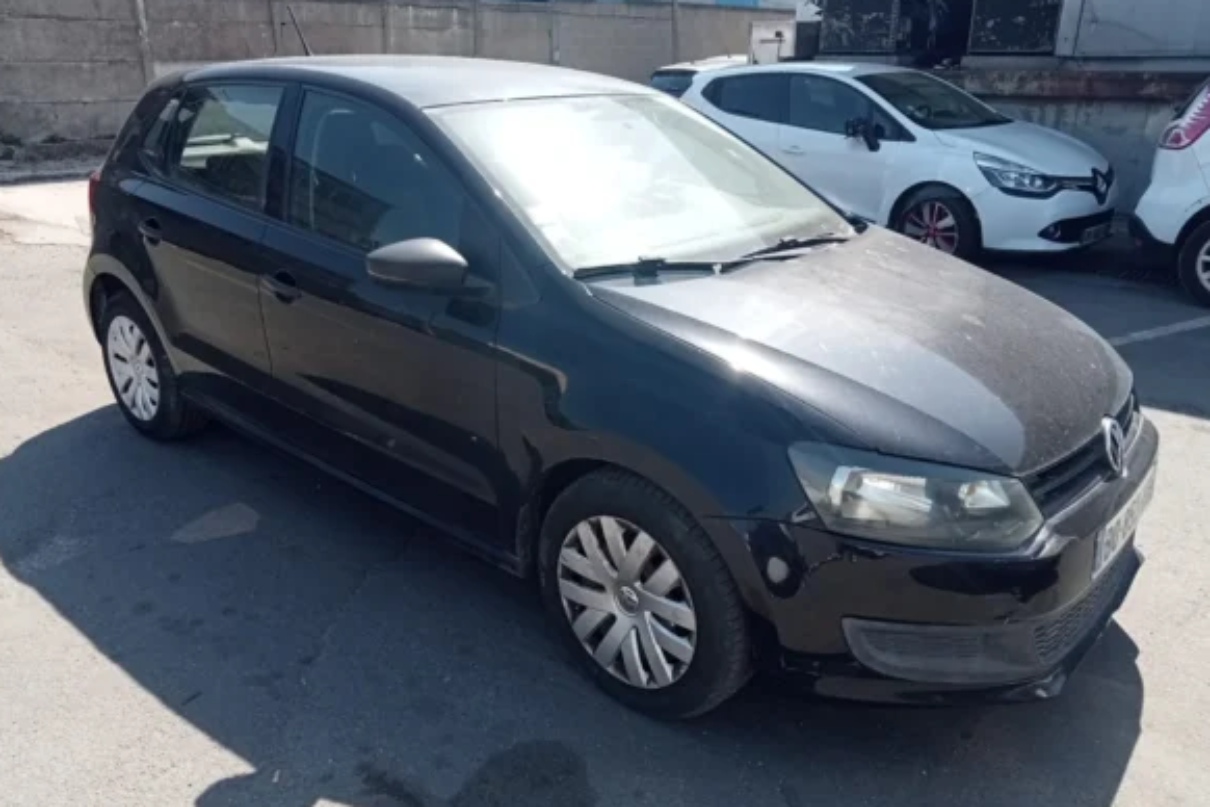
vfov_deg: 43.6
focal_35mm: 30
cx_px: 611
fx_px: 1008
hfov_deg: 61.9
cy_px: 397
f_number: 2.2
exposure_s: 1/501
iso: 103
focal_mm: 3.46
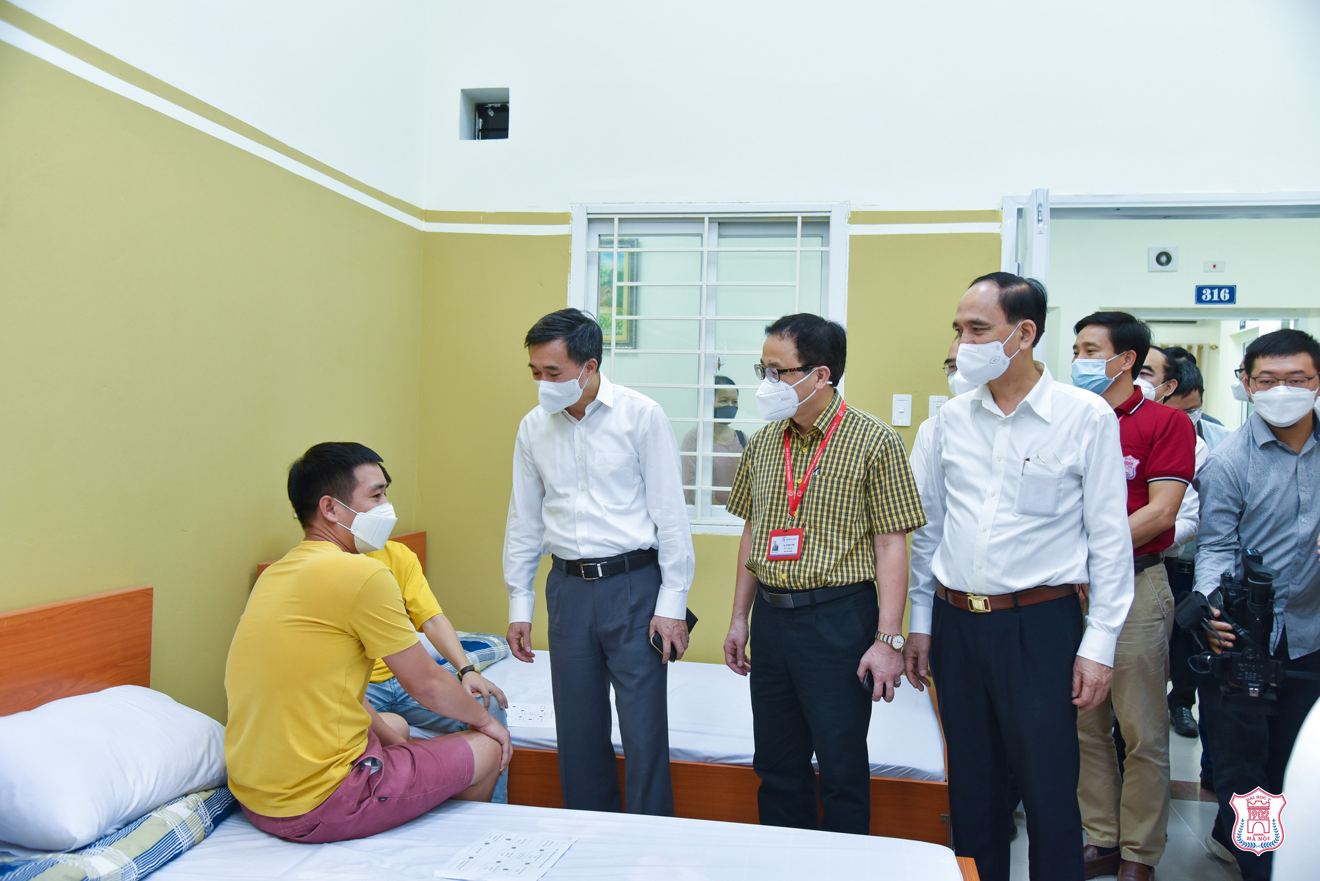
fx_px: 1174
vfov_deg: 41.1
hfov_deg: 58.7
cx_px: 660
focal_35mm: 32
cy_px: 440
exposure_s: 1/100
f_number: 4.5
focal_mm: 32
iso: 800
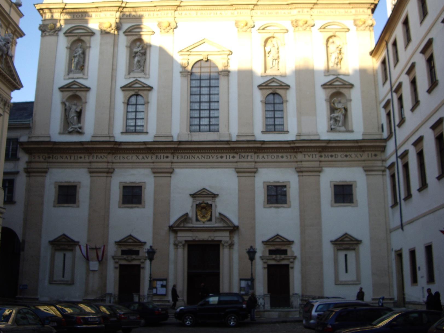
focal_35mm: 45
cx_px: 228
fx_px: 577
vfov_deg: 32.1
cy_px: 138
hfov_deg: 42.1
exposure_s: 1/250
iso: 64
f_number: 2.8
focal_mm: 7.9
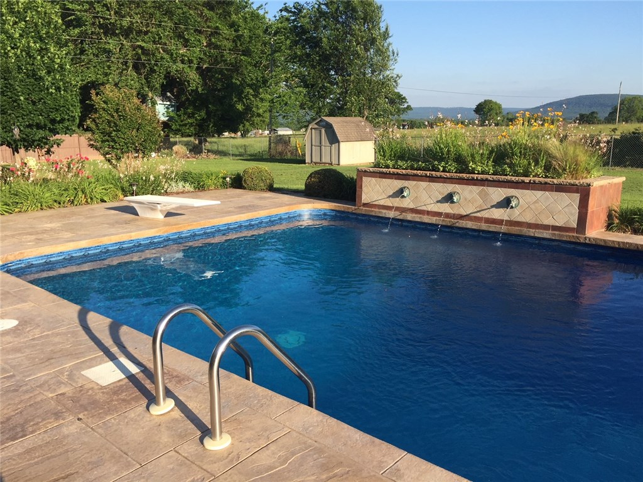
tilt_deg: -13.1
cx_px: 322
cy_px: 241
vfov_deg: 48.2
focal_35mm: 29
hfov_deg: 61.7
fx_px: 539
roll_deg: -0.6
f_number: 2.2
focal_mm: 4.15
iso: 32
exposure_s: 1/964
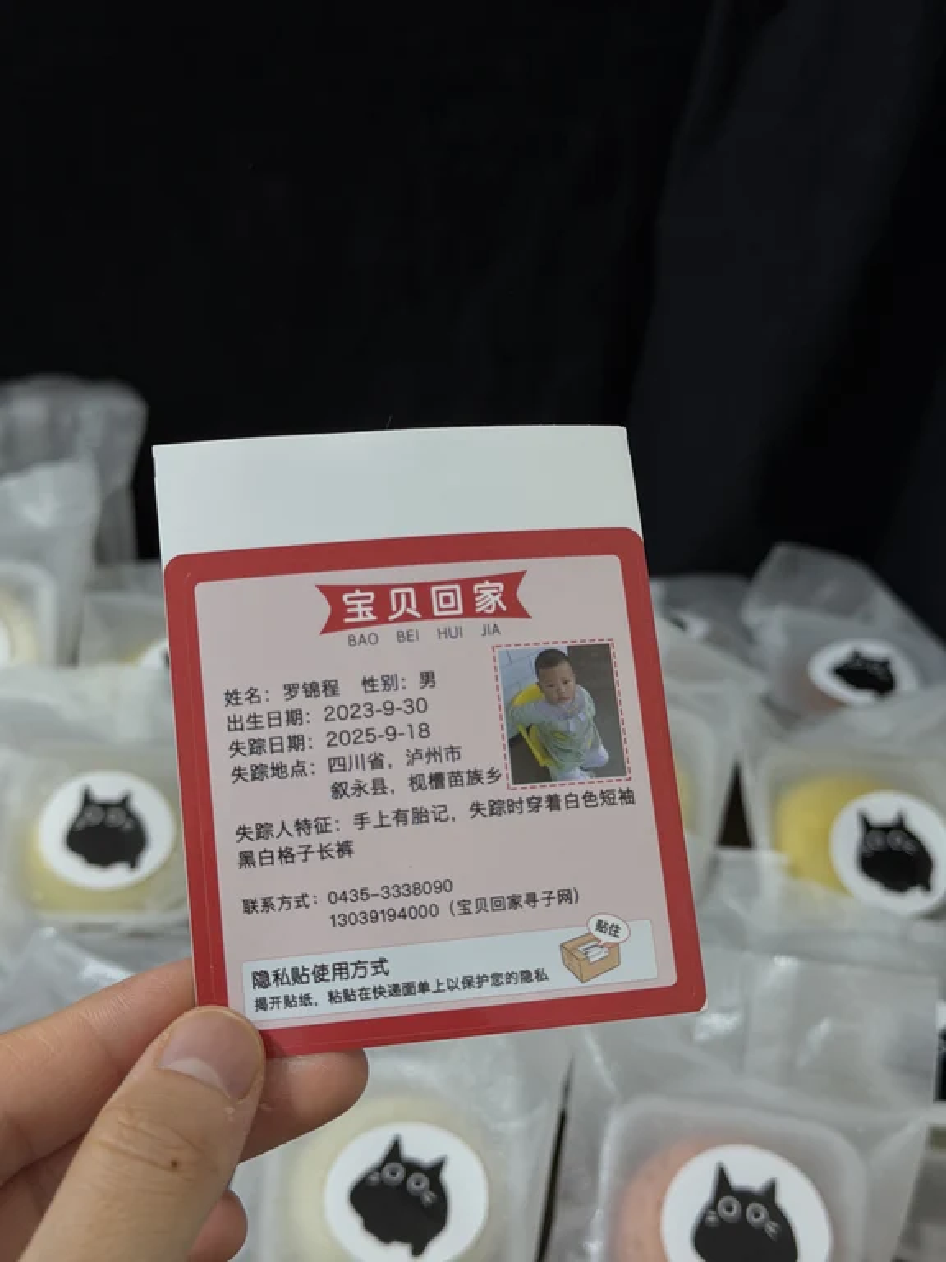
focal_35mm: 48
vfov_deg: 39.7
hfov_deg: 30.3
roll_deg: -3.4
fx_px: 1749
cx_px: 473
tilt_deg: -31.7
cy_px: 631
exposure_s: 1/50
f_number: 1.78
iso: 200
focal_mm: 6.76
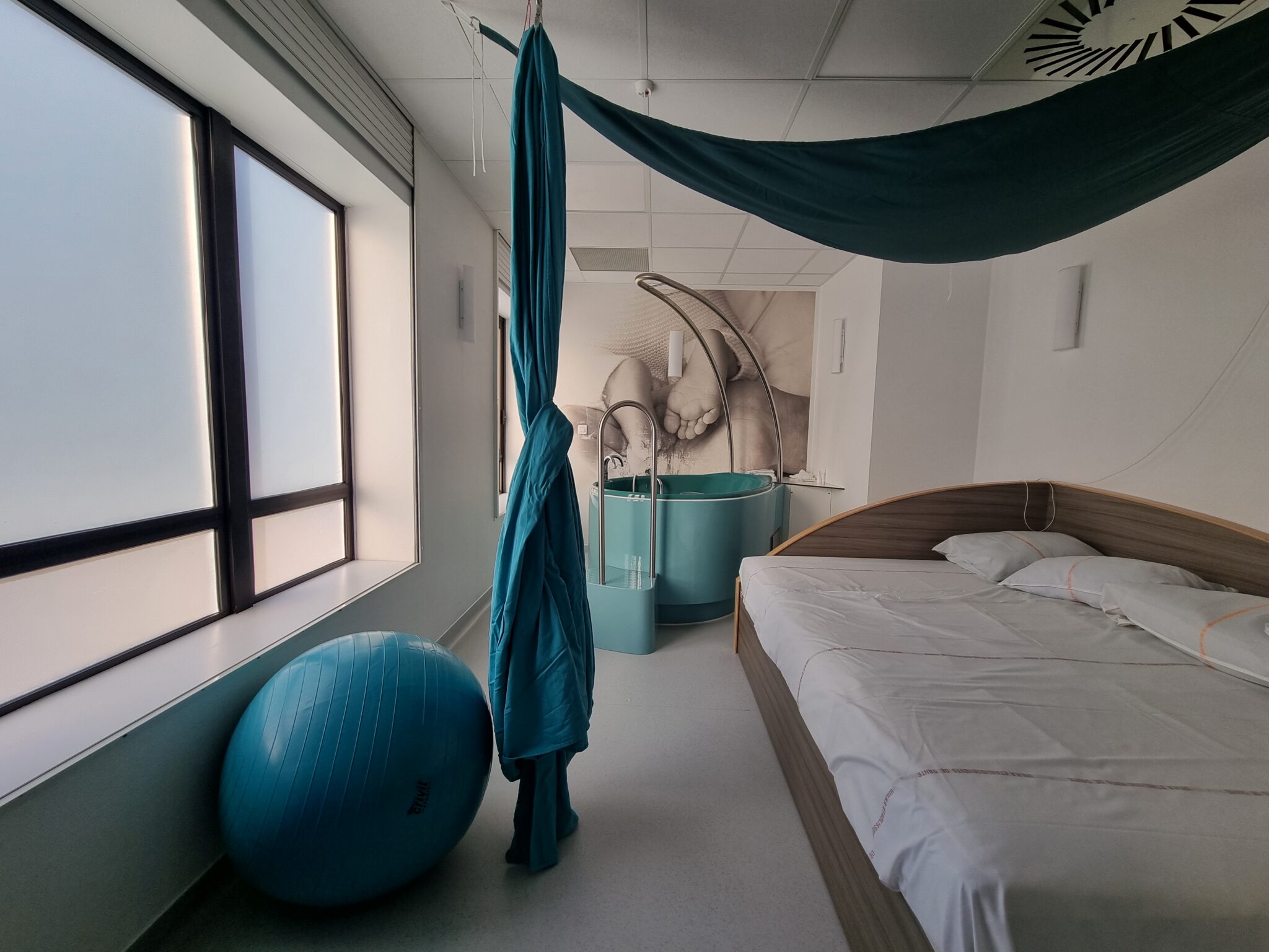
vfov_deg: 89.9
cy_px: 476
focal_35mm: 13
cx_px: 634
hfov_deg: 106.2
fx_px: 477
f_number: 2.2
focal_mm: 2.2
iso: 50
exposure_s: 1/145
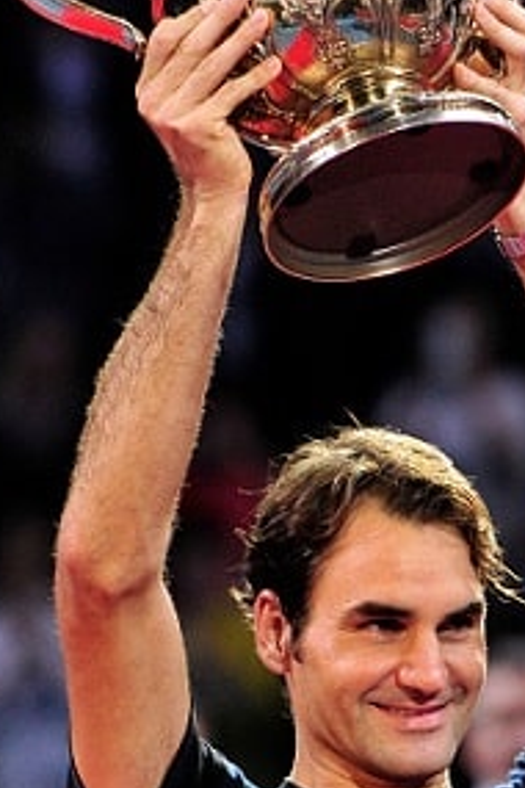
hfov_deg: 3.9
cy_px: 205
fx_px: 7678
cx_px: 419
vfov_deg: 5.9
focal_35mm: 351
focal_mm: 200
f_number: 4
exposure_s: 1/1600
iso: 3200
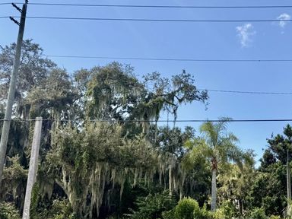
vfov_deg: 35.8
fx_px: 337
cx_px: 217
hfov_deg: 45.3
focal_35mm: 40
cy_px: 133
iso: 80
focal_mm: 6.76
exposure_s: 1/3425
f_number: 1.78
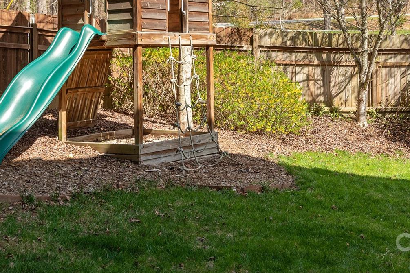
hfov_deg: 35.0
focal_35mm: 57
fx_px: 649
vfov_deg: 22.8
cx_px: 209
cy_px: 0
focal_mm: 28
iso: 320
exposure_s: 1/640
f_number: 7.1
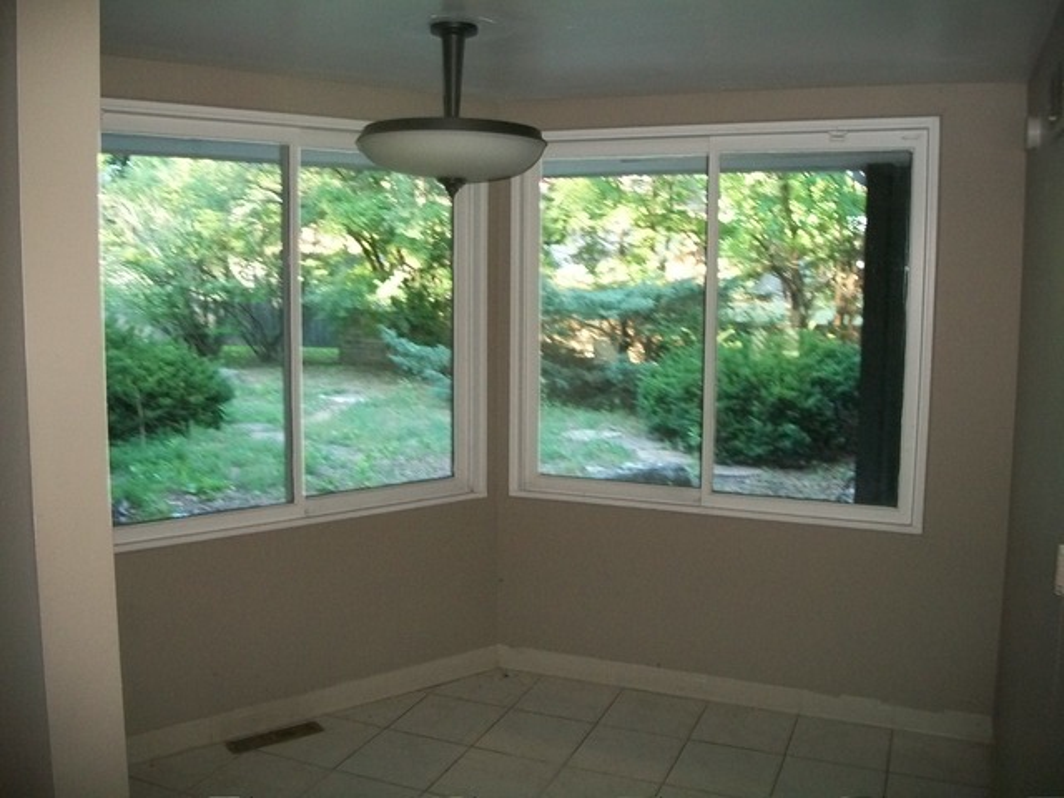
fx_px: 984
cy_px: 399
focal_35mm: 32
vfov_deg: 44.2
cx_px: 532
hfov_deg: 56.8
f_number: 2.9
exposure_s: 1/30
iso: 200
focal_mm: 5.7
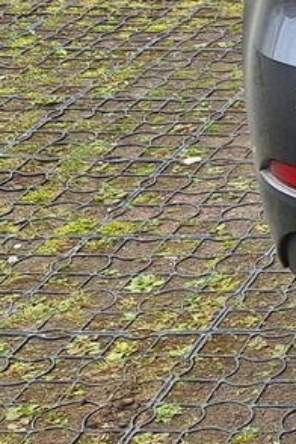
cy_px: -116
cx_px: 799
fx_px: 1443
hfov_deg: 9.8
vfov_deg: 16.6
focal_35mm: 117
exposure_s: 1/1770
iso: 40
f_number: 1.8
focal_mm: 5.54
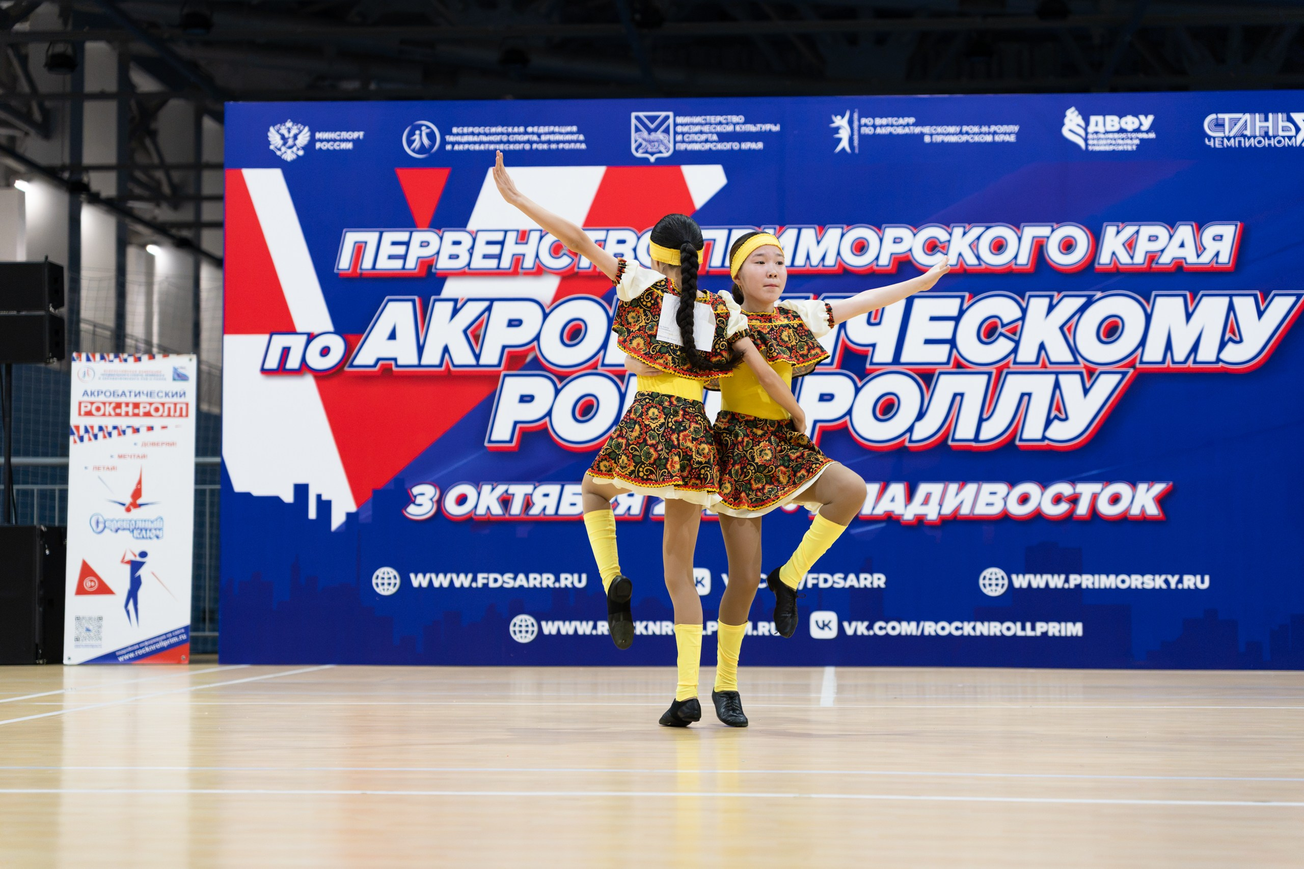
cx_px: 652
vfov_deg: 20.2
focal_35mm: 67
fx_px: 2441
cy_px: 434
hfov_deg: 29.9
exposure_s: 1/640
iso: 2500
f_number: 2.8
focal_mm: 67.4
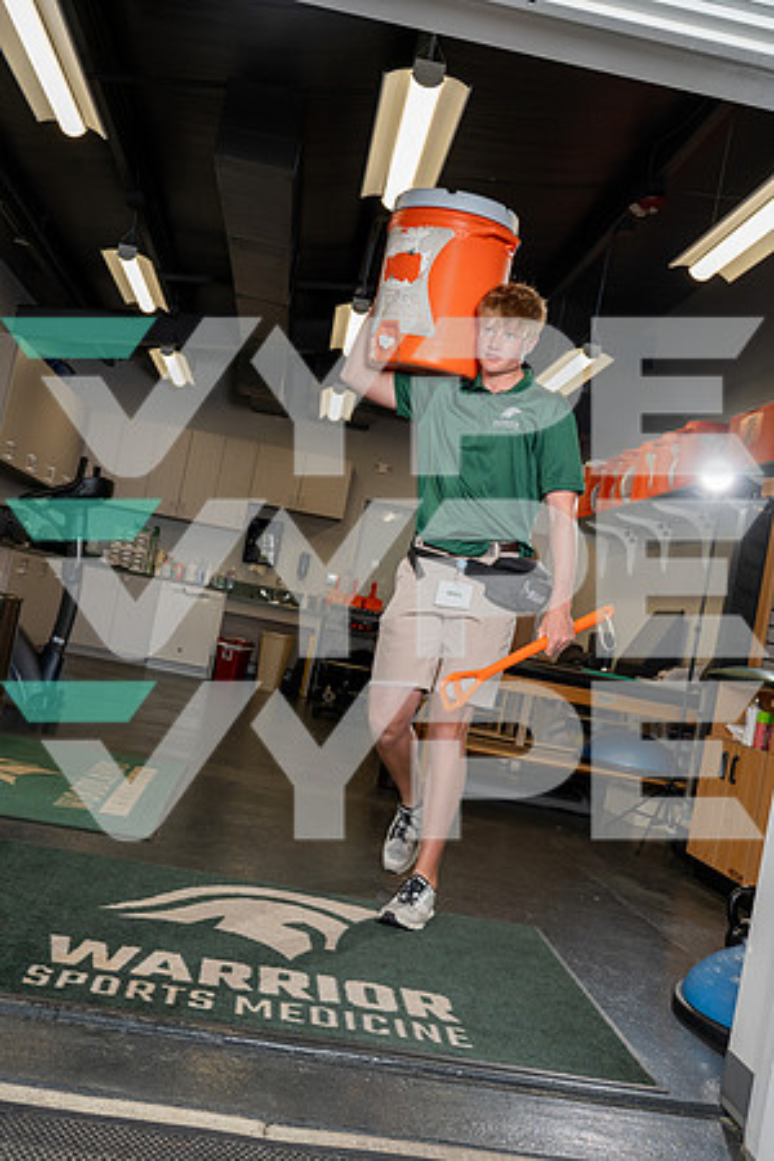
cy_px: 580
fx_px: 1096
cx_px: 387
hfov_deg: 38.9
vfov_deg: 55.8
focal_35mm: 34
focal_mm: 34
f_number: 7.1
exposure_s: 1/250
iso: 800
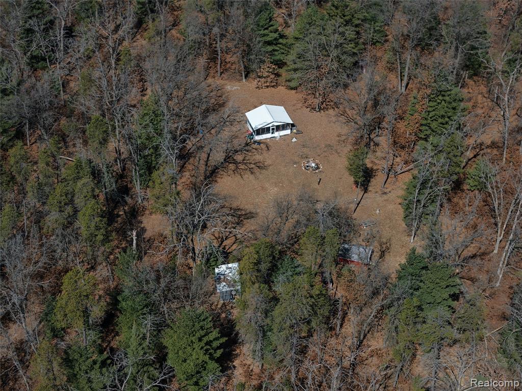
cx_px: 261
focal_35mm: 70
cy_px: 196
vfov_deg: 21.0
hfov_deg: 27.8
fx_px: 1056
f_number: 2.8
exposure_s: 1/2500
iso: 110
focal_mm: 19.35
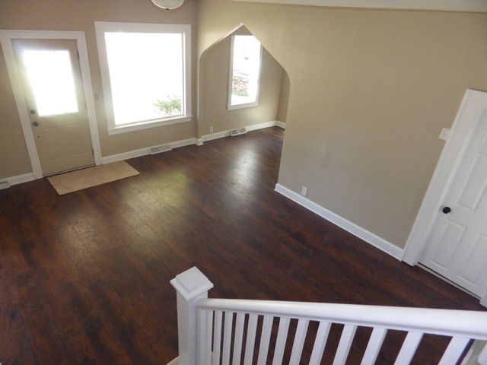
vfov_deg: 61.1
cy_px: 182
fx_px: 310
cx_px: 244
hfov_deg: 76.4
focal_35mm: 22
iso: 200
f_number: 3.1
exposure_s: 1/45
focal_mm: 4
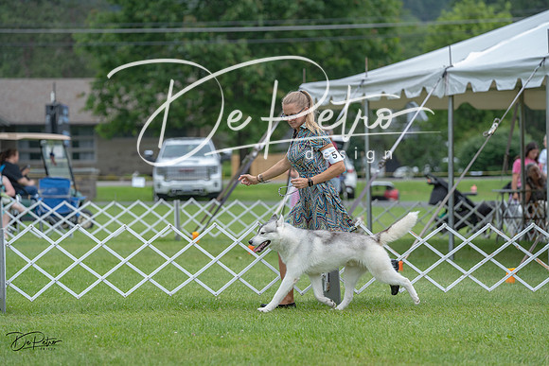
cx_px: 274
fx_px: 2517
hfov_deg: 12.4
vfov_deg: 8.3
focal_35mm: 165
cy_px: 183
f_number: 4.5
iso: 400
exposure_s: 1/1000
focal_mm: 165
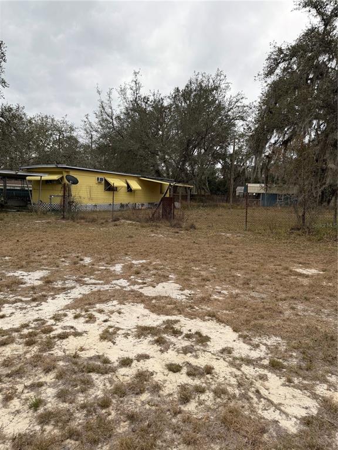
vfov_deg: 71.6
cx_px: 169
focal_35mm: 24
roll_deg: -1.6
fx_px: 312
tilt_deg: -5.3
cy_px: 225
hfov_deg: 56.8
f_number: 1.78
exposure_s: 1/180
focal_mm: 6.76
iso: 64
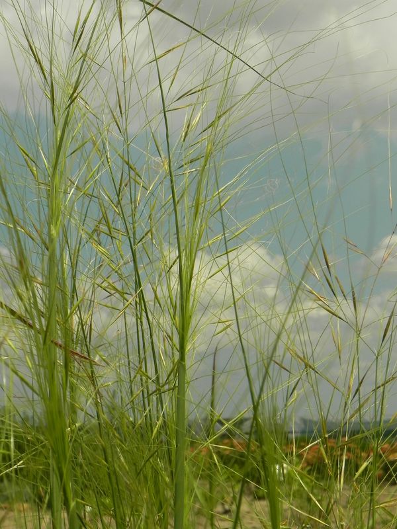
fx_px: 1147
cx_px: 198
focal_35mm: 75
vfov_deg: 26.0
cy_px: 264
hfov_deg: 19.6
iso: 160
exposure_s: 1/1000
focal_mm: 13.4
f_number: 7.1
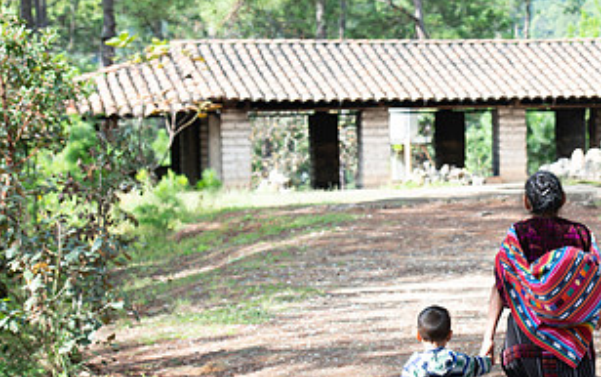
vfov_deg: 8.1
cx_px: 544
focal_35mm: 163
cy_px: 251
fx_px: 2672
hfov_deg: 12.7
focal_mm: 85
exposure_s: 1/125
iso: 160
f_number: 7.1
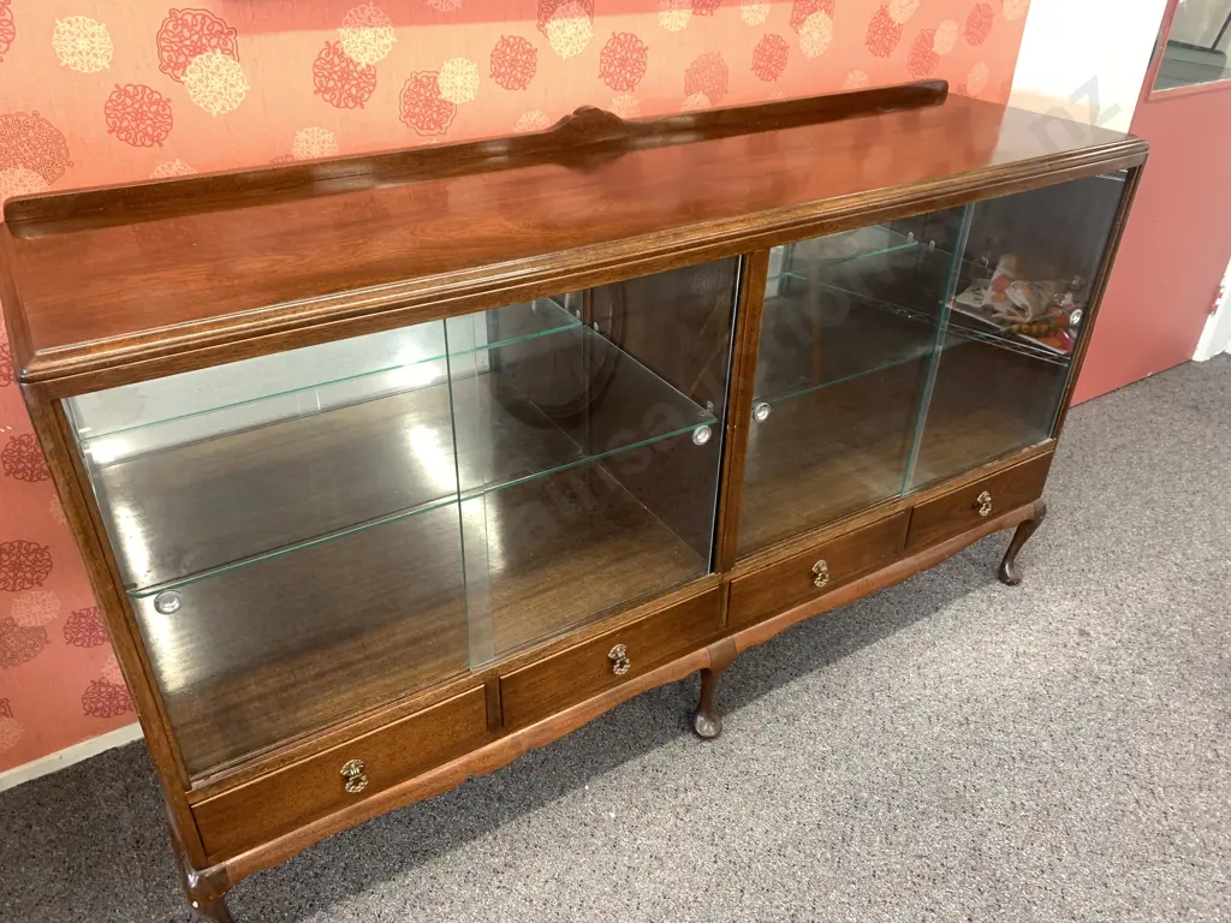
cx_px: 616
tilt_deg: -31.8
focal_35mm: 26
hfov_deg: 67.3
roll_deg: -0.5
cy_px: 462
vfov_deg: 53.1
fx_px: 925
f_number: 1.8
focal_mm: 4.25
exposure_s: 1/50
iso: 160
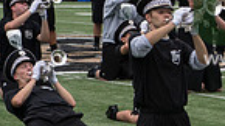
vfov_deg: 4.1
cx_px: 310
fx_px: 1751
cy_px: 4
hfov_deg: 7.3
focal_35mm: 294
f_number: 5.6
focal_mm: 70
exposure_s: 1/2500
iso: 640
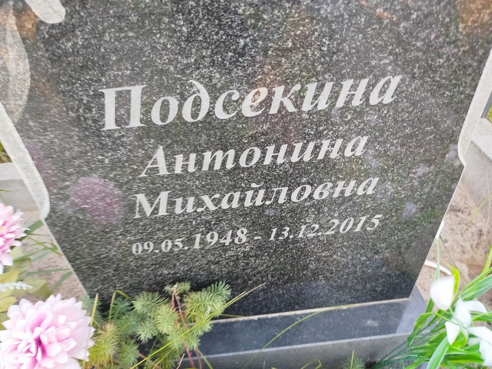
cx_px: 246
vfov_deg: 56.8
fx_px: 341
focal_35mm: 24
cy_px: 184
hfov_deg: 71.6
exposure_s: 1/33
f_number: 1.7
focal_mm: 5.31
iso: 125
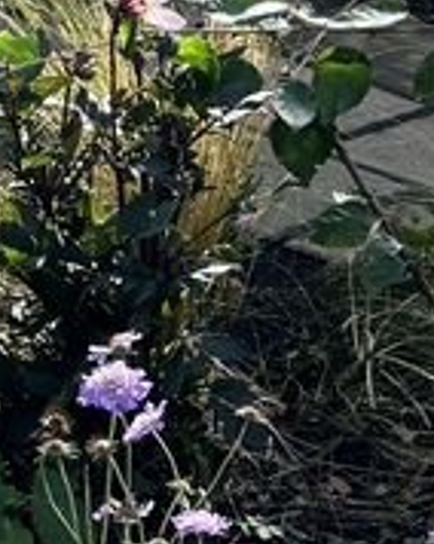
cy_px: -55
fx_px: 2750
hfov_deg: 8.1
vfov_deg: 11.1
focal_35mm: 171
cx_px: -718
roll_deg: -4.6
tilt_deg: -15.0
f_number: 1.6
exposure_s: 1/1381
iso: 50
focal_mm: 5.96
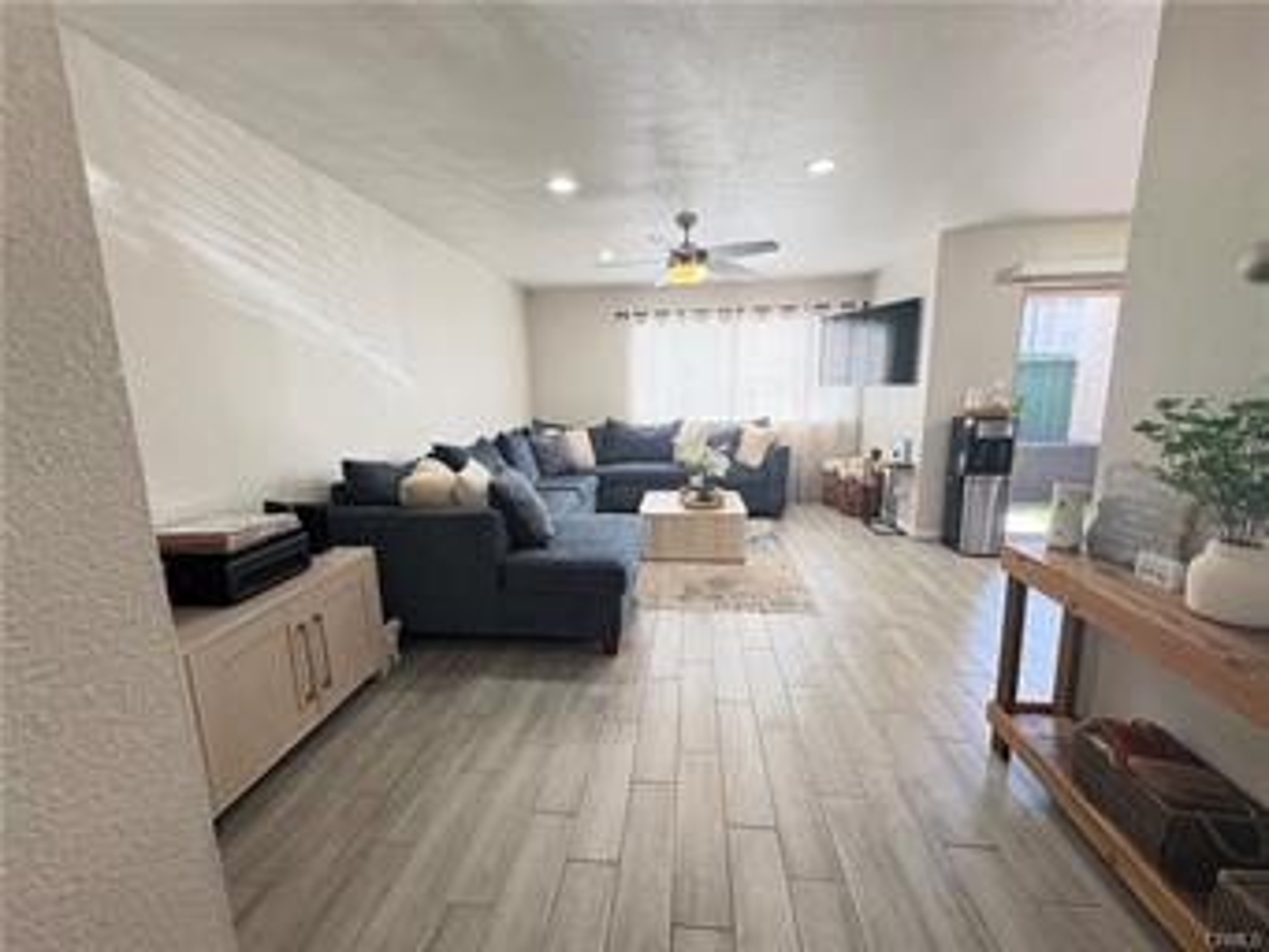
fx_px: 513
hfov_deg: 102.0
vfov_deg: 85.7
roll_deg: +1.7
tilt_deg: -8.7
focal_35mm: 14
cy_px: 476
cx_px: 634
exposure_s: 1/120
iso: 320
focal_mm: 2.22
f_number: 2.2
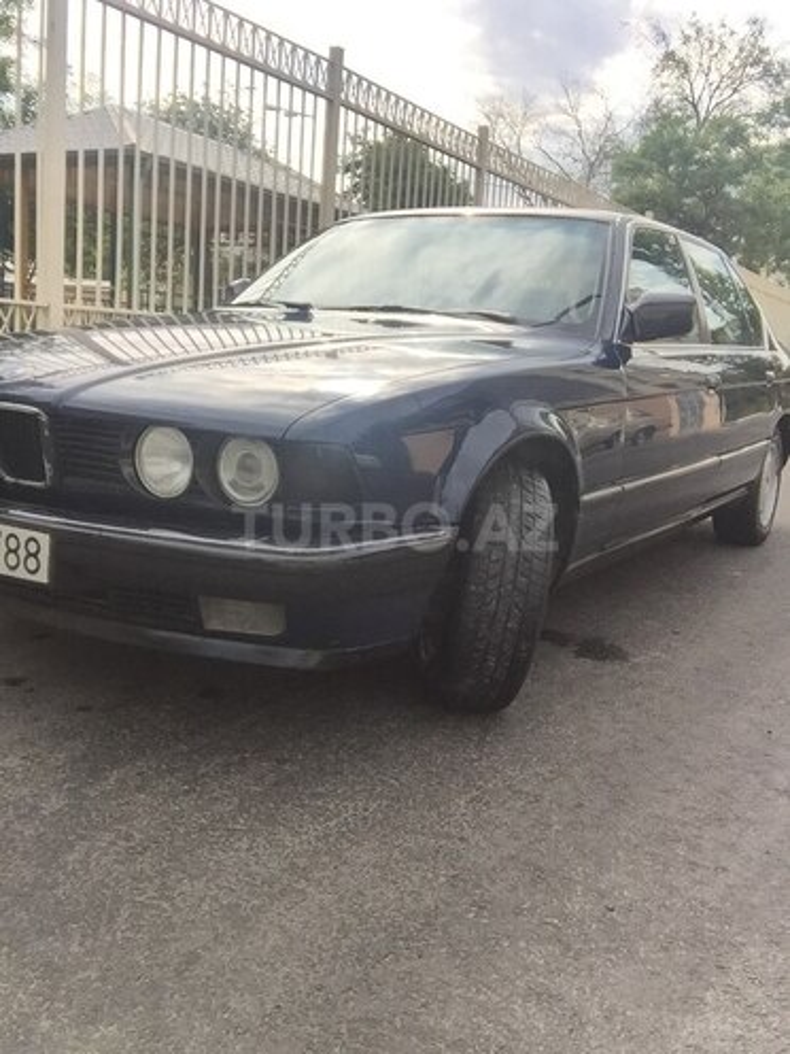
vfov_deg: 58.4
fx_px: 943
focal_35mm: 31
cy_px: 527
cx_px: 395
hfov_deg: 45.4
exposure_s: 1/380
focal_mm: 2.65
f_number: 2.2
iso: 32
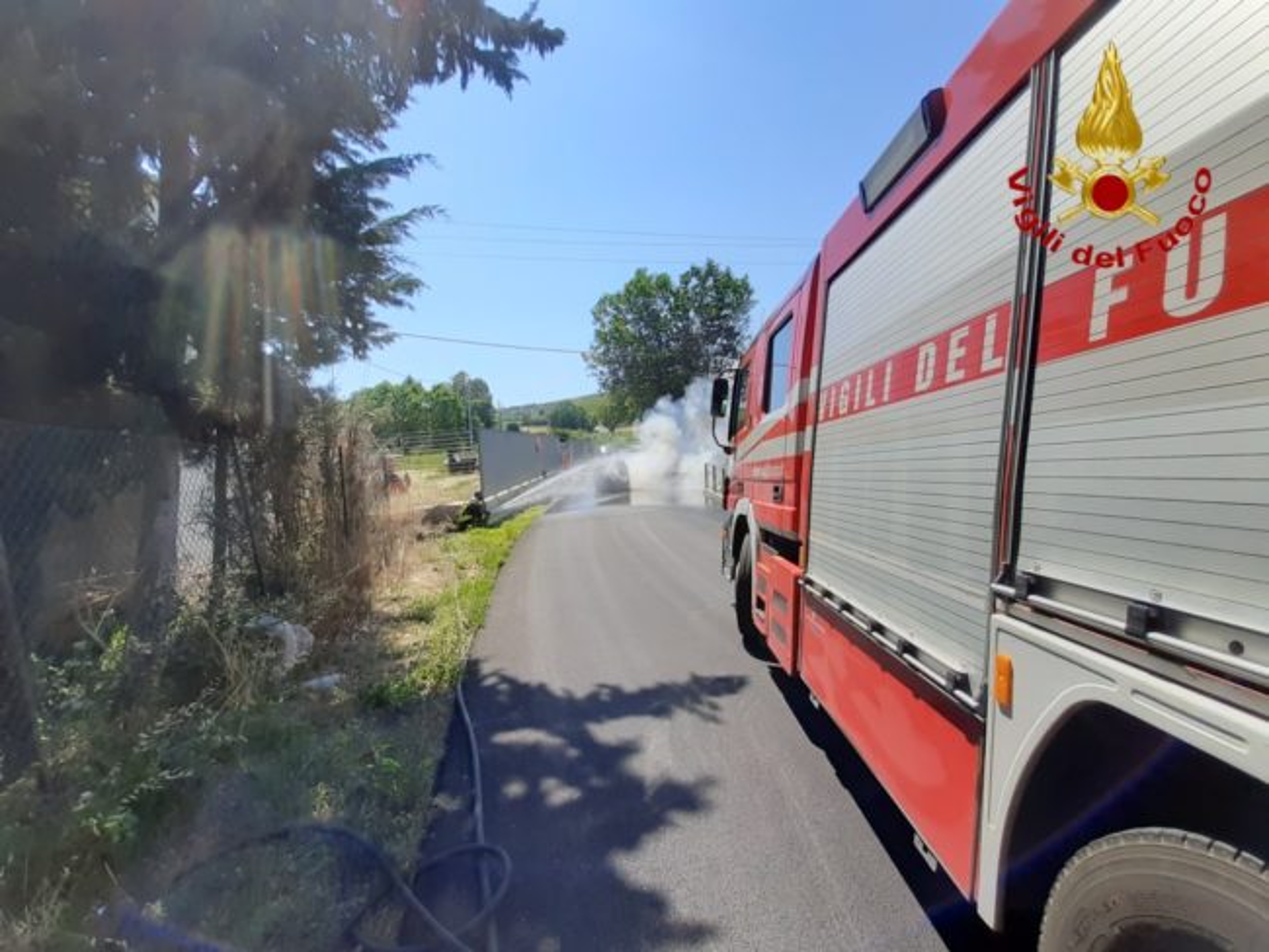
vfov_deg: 90.0
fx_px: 477
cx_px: 634
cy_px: 476
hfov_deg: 106.2
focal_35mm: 13
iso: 40
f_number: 2.2
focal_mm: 1.13
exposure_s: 1/1027
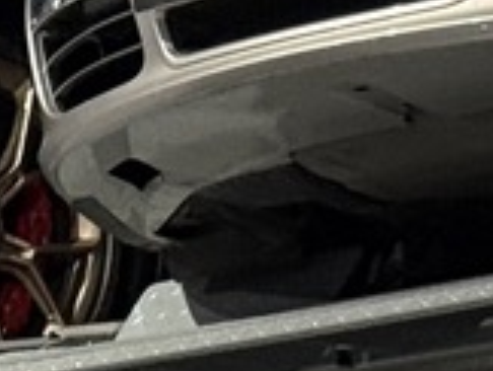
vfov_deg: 3.7
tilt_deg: -3.7
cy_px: 1451
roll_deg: -1.6
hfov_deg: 4.8
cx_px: -1257
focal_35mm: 379
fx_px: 5406
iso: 100
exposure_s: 1/50
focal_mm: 6.76
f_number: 1.78
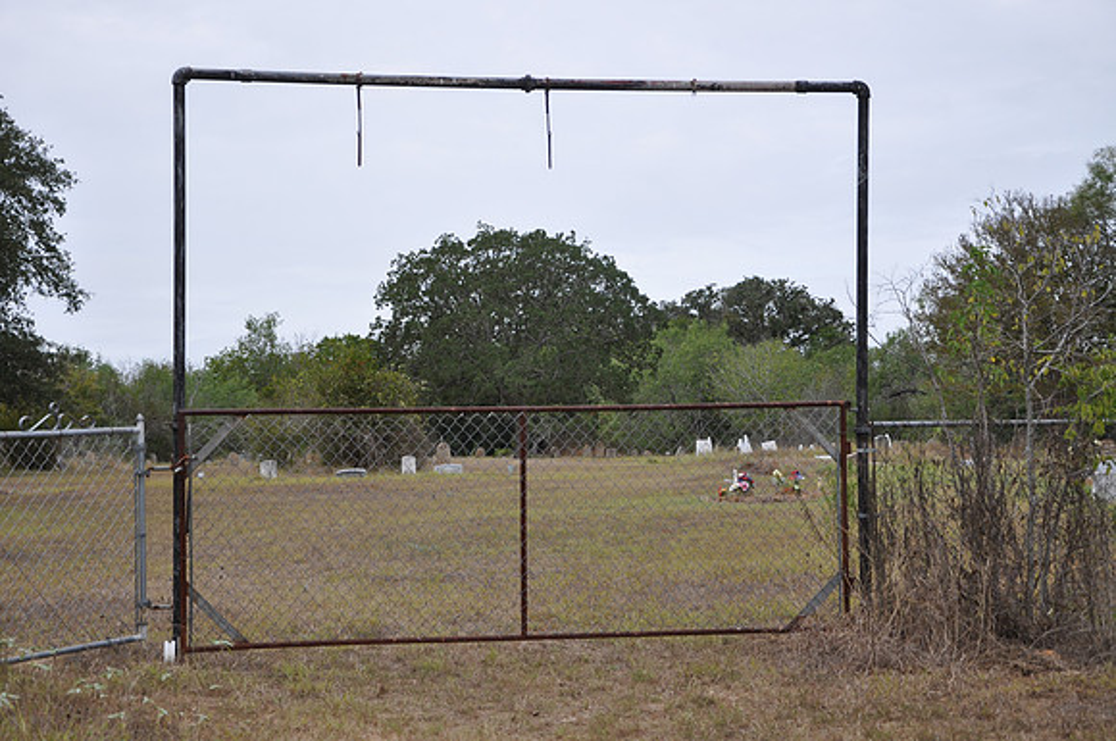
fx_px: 1950
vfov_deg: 21.5
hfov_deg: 31.9
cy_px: 370
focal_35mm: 63
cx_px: 558
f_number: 6.3
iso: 200
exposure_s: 1/200
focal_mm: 42
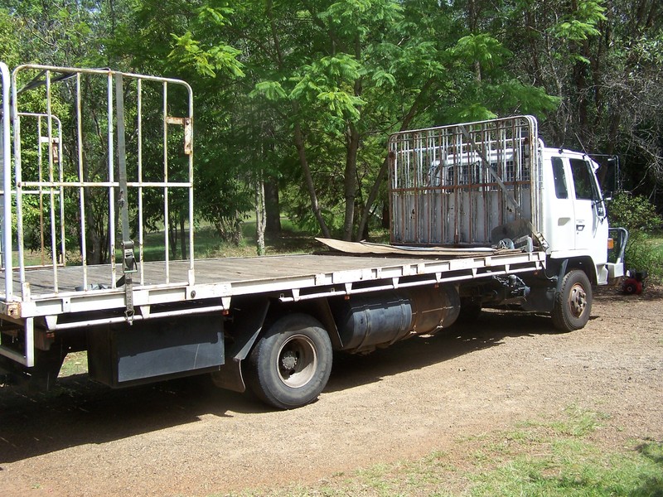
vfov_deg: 37.7
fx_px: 728
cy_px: 248
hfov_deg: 49.0
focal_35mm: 38
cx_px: 332
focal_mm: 6.3
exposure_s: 1/750
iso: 80
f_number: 2.8
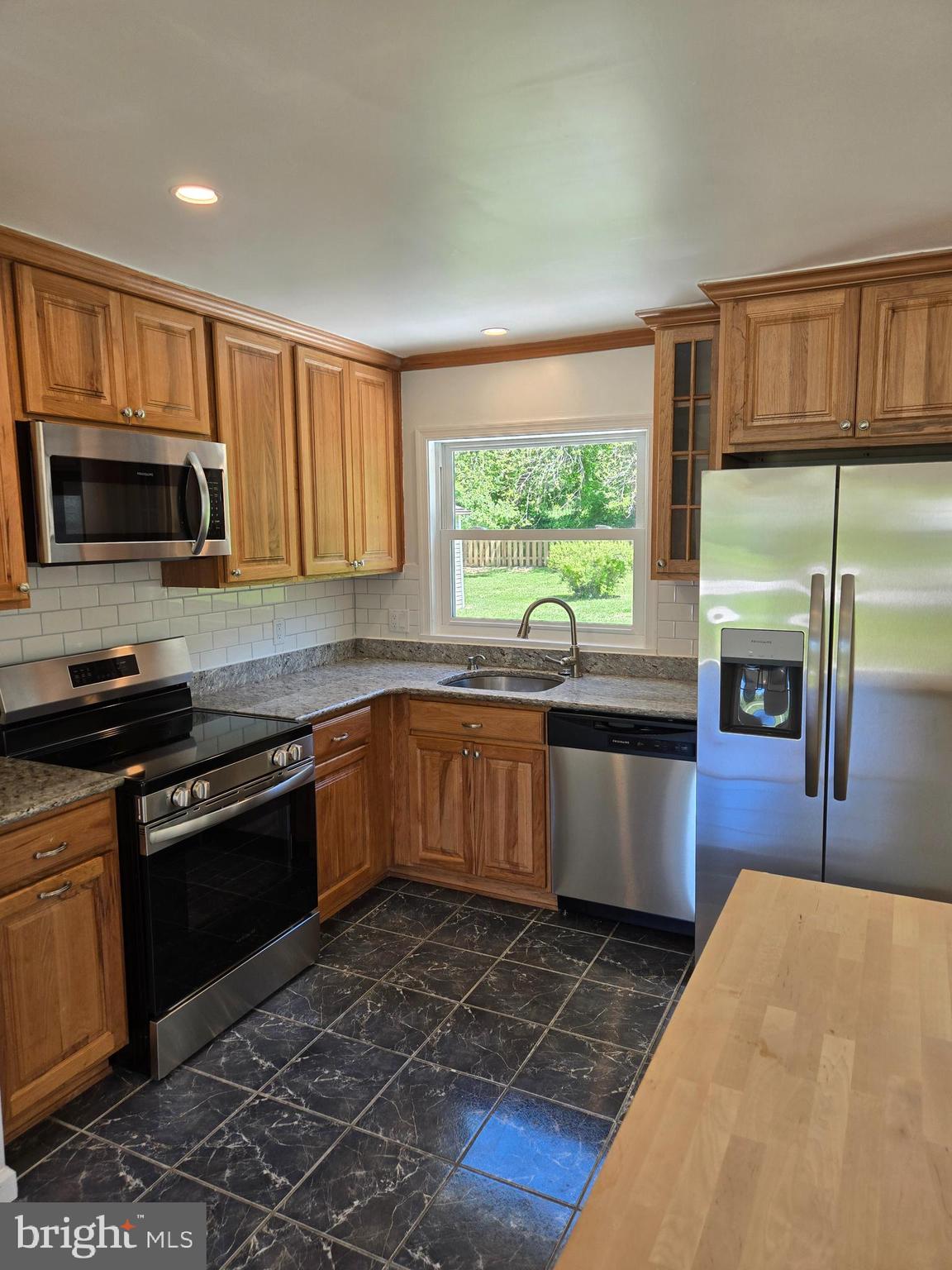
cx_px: 476
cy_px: 635
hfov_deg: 58.9
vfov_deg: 73.9
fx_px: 843
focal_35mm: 23
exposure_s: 1/180
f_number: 1.8
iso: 80
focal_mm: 5.4
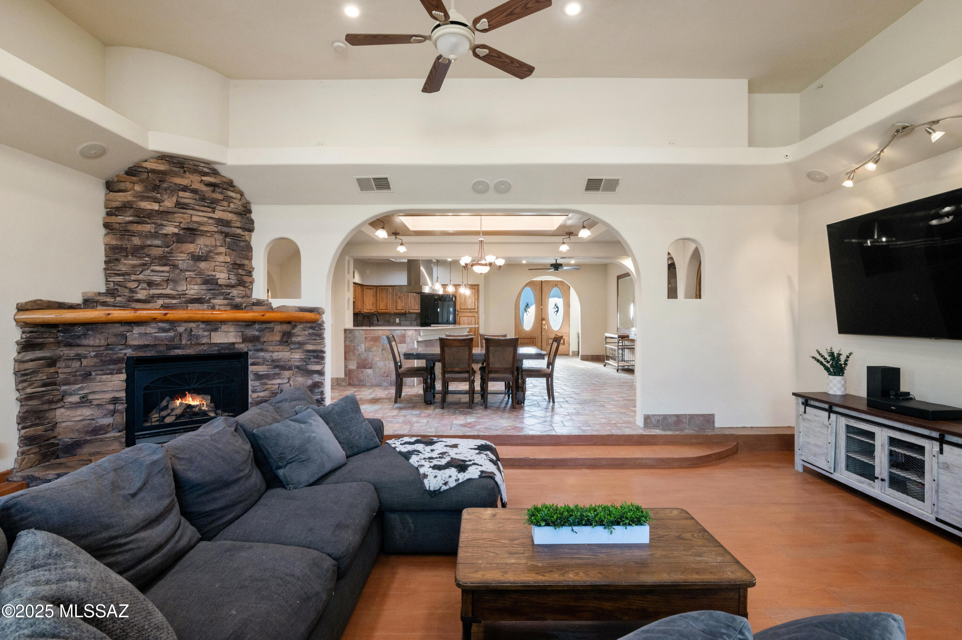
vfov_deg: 73.7
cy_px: 320
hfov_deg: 96.8
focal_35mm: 16
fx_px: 427
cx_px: 481
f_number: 16
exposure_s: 1/40
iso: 800
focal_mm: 16
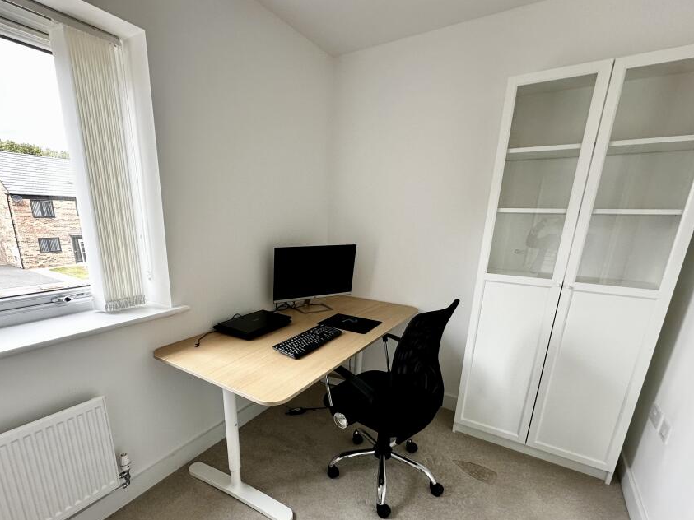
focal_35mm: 17
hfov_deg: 90.8
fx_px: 341
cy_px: 314
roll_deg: -1.0
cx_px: 313
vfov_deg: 73.8
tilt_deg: -16.1
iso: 100
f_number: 2.2
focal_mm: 2.22
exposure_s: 1/99
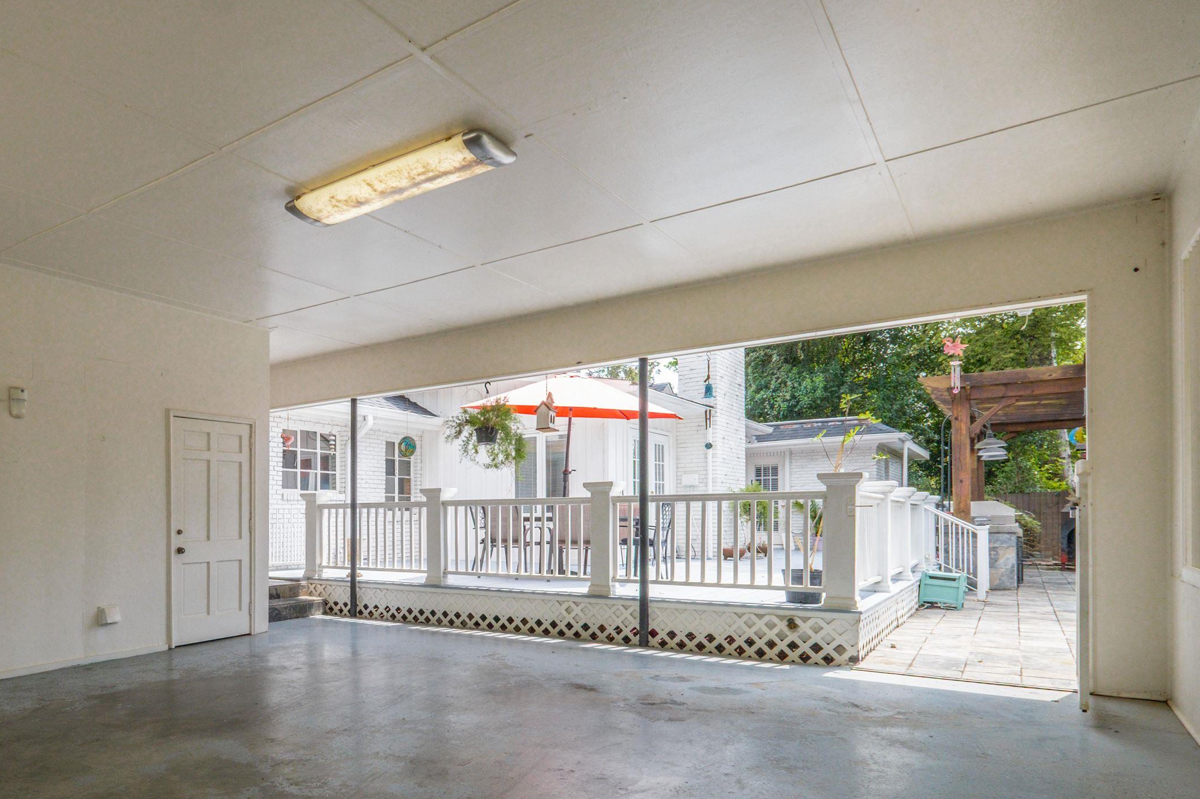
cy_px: 521
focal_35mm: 22
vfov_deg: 56.2
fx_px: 733
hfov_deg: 74.6
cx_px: 344
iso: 1250
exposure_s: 1/450
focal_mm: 10
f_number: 7.1
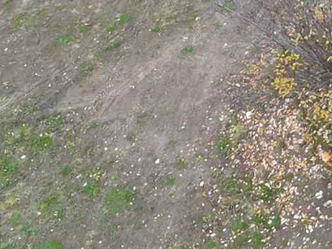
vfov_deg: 10.2
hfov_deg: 11.6
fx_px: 1401
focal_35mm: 146
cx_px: 741
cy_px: 106
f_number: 1.7
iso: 100
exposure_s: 1/160
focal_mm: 6.72
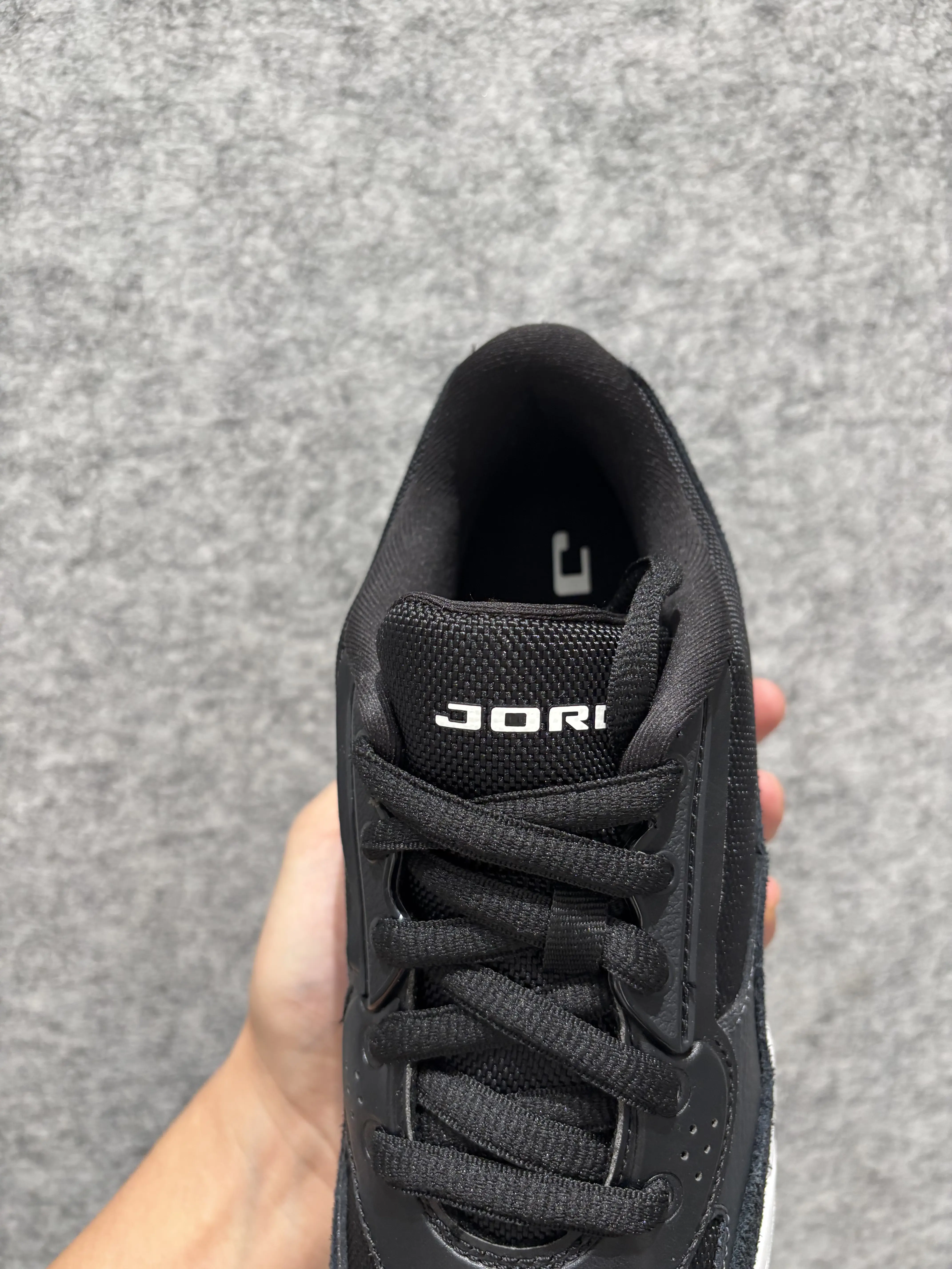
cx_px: 476
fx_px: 953
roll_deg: +0.6
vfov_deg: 67.3
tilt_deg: -12.8
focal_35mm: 26
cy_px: 634
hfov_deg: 53.1
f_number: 1.6
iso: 125
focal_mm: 5.96
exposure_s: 1/59
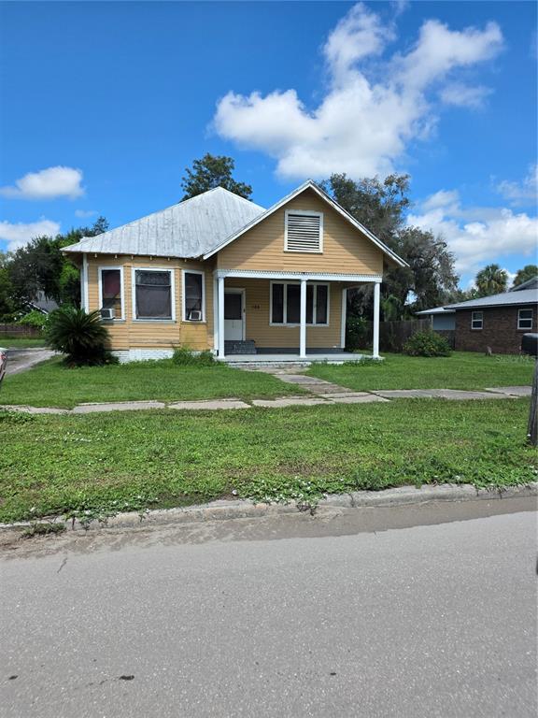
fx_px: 477
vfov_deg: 73.9
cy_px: 359
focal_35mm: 23
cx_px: 269
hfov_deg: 58.9
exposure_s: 1/6574
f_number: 1.7
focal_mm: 6.25
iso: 80
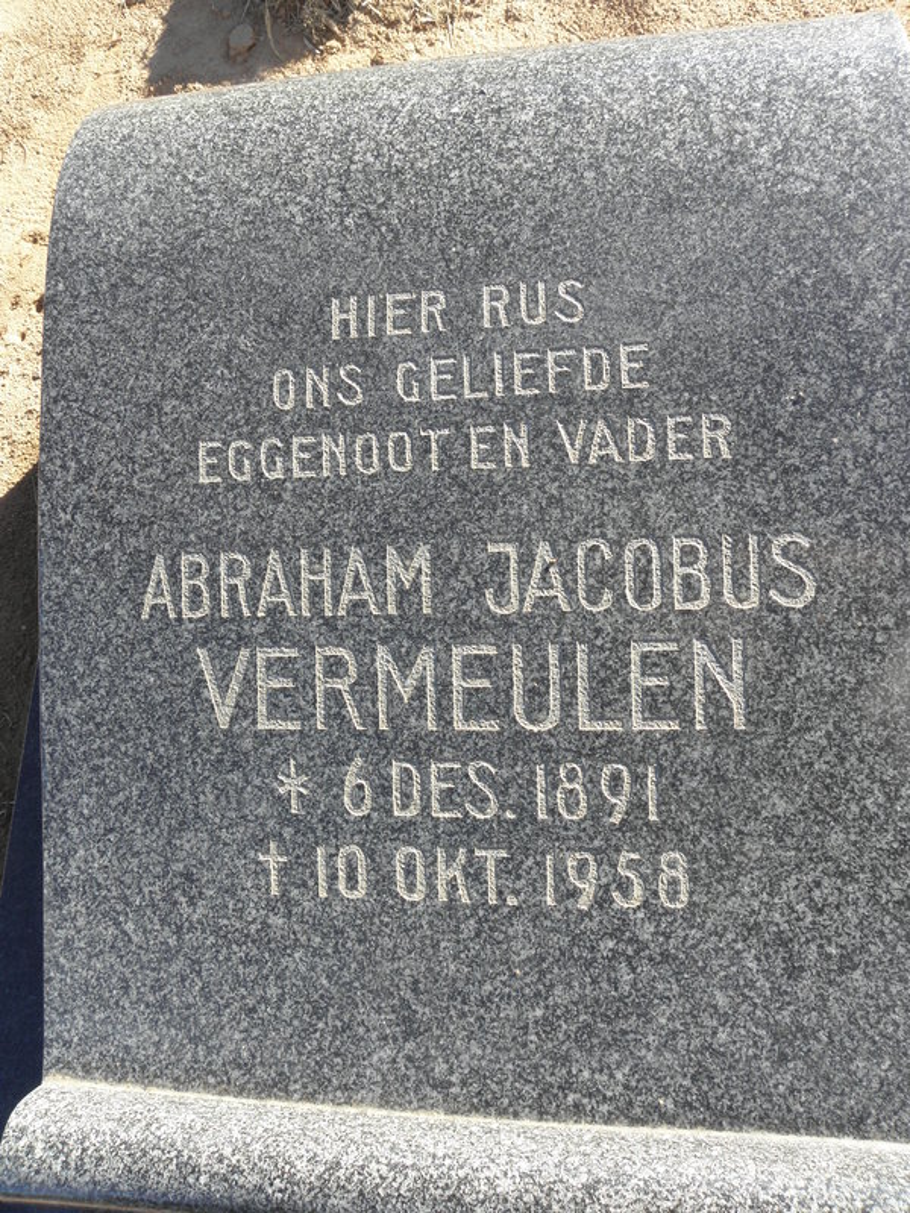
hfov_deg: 53.1
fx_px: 911
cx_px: 455
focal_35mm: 26
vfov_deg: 67.3
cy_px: 606
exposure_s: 1/80
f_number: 5.6
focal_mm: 4.6
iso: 64
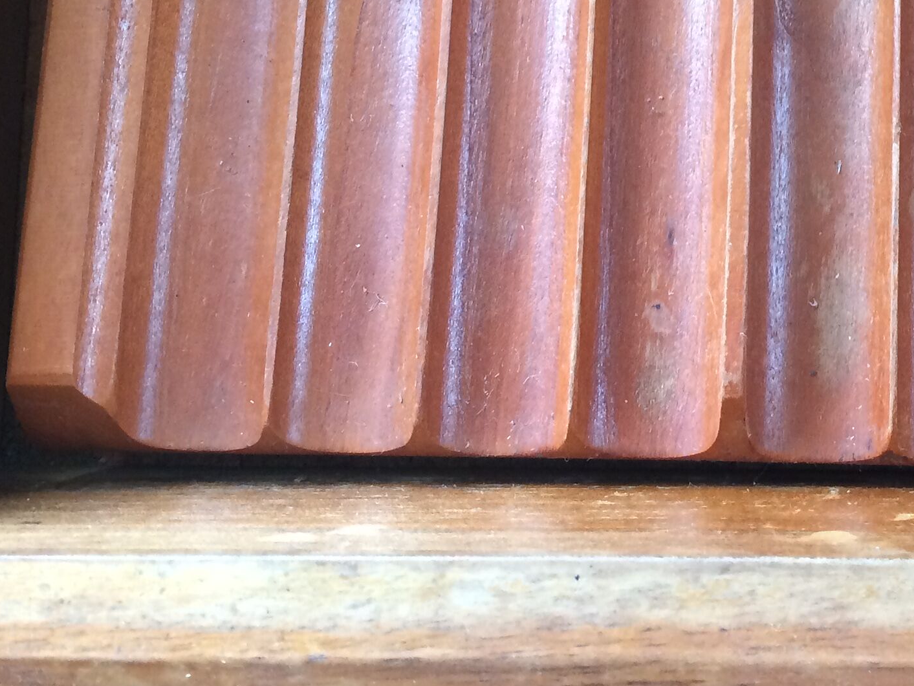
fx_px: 1769
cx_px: 846
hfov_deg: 27.8
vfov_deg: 20.9
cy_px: -72
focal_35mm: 67
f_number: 2.2
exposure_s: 1/33
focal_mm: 4.15
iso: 125
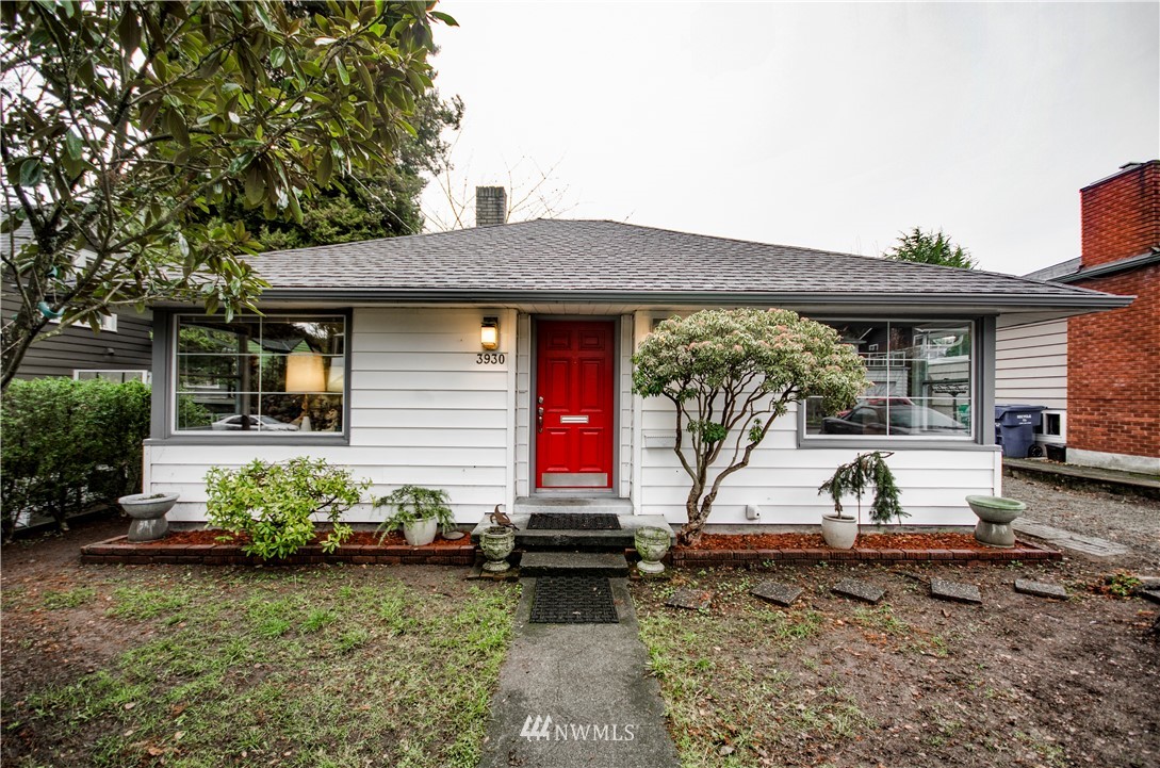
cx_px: 580
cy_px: 384
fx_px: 482
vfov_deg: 77.1
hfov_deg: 100.5
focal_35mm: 15
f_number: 4.5
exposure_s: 1/40
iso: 100
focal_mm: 10
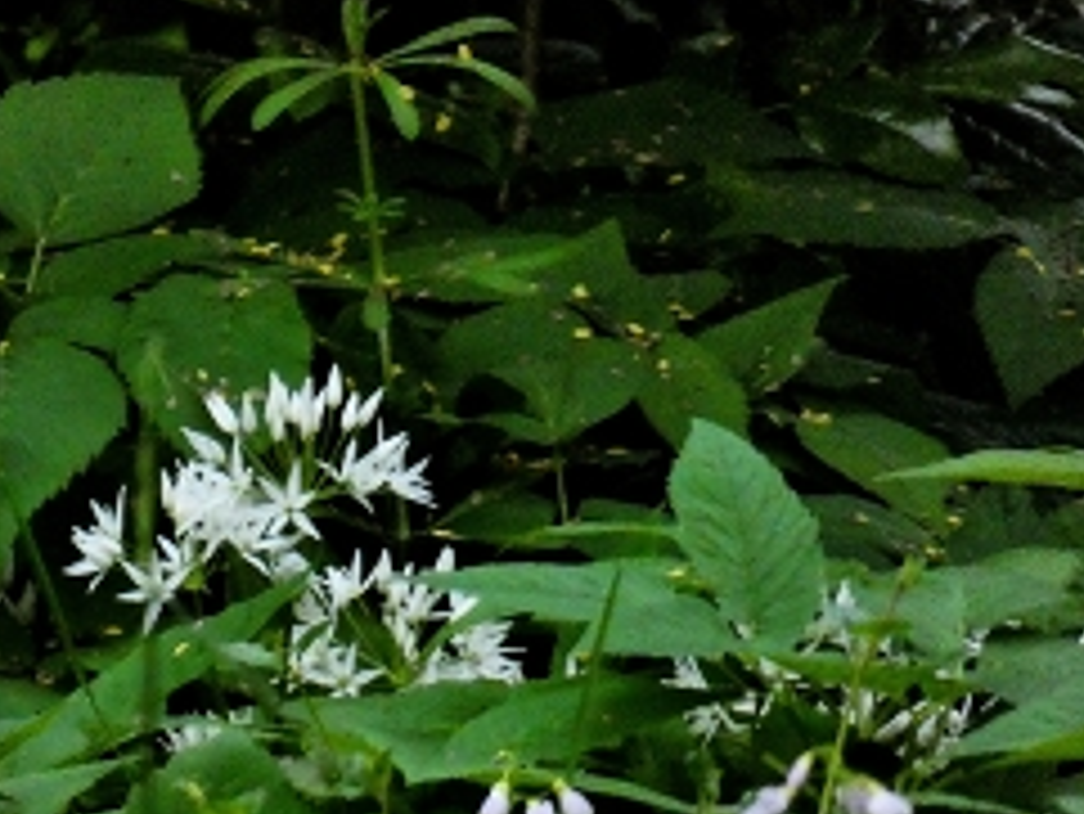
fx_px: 54641
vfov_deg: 0.9
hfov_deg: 1.1
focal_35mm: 1744
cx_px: 414
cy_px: 470
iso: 1600
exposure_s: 1/60.2
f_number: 5.9
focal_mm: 215
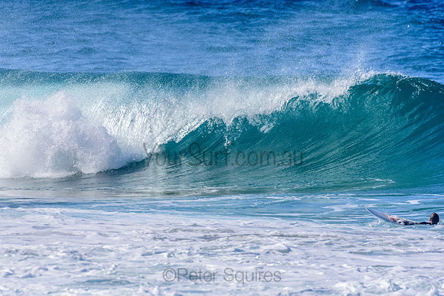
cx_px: 222
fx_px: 9253
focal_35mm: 750
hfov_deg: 2.7
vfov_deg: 1.8
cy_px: 148
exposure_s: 1/2000
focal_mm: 500
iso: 250
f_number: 5.6
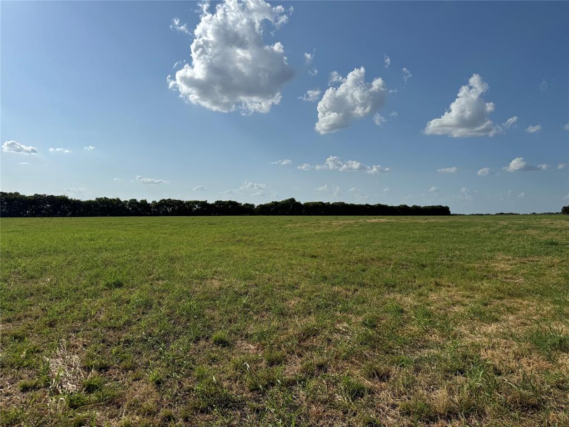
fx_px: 394
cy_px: 214
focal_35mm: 24
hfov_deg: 71.6
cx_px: 284
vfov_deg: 56.8
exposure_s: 1/12346
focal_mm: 6.76
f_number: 1.78
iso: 80
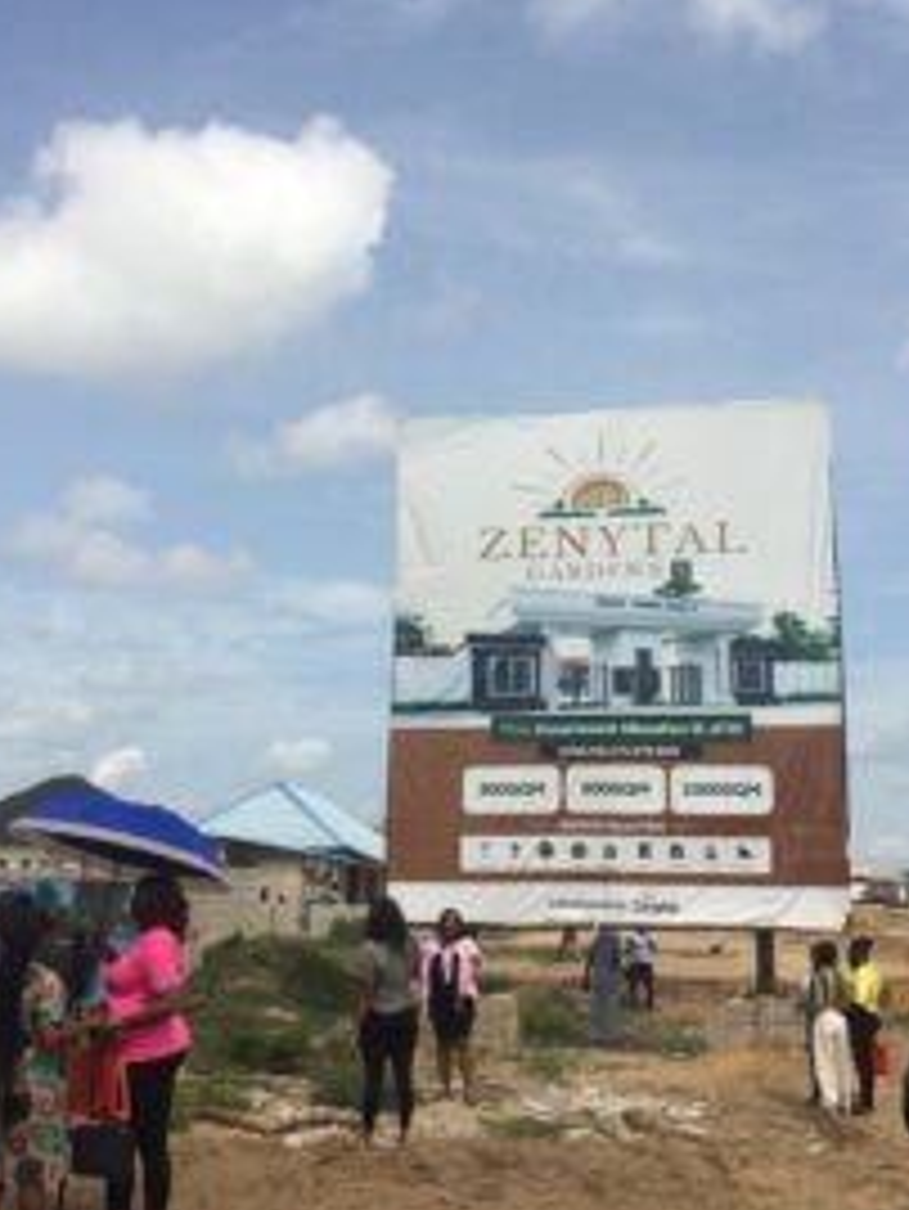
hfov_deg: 35.1
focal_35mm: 41
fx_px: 1434
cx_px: 511
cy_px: 553
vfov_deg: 45.7
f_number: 2.2
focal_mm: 4.15
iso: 32
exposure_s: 1/3731
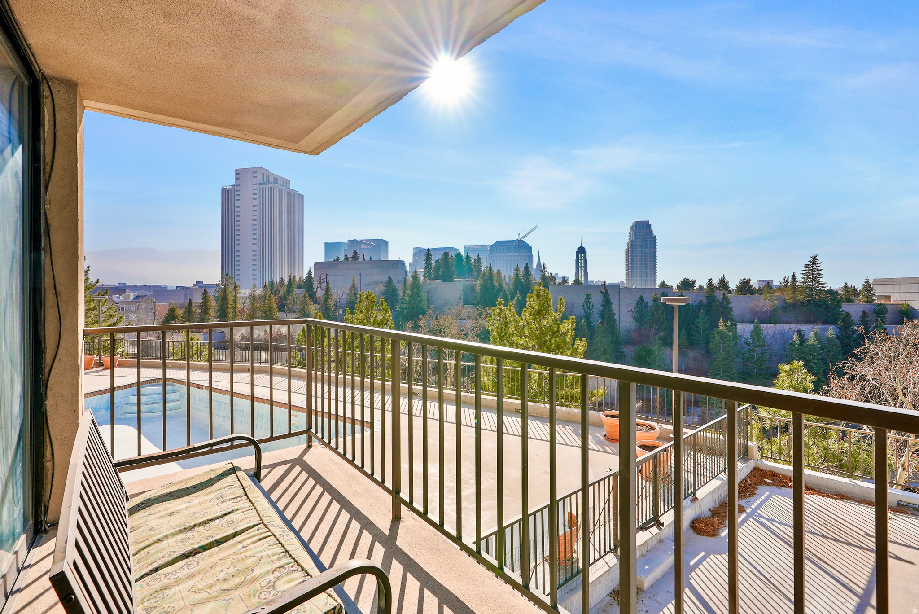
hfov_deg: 96.7
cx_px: 460
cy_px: 307
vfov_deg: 73.8
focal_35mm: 16
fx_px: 409
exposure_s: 1/250
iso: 250
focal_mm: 16
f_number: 9
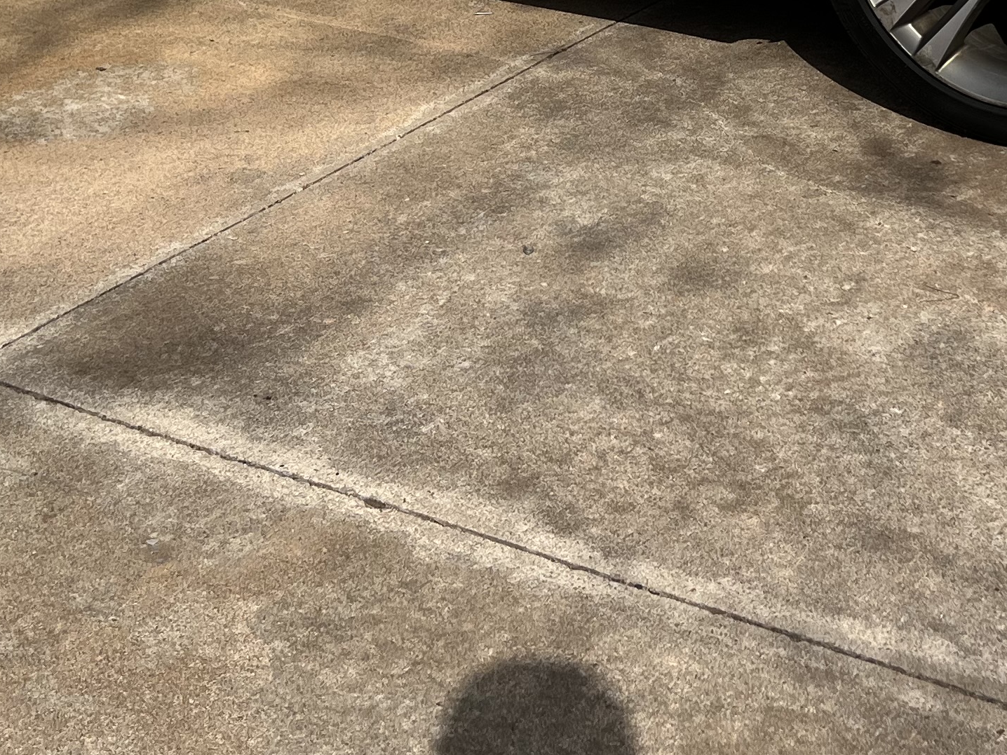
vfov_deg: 19.5
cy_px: -40
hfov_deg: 26.5
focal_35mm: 73
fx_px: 2124
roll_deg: +4.0
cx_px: 708
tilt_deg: -19.5
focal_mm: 5.7
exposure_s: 1/8696
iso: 50
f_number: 1.5
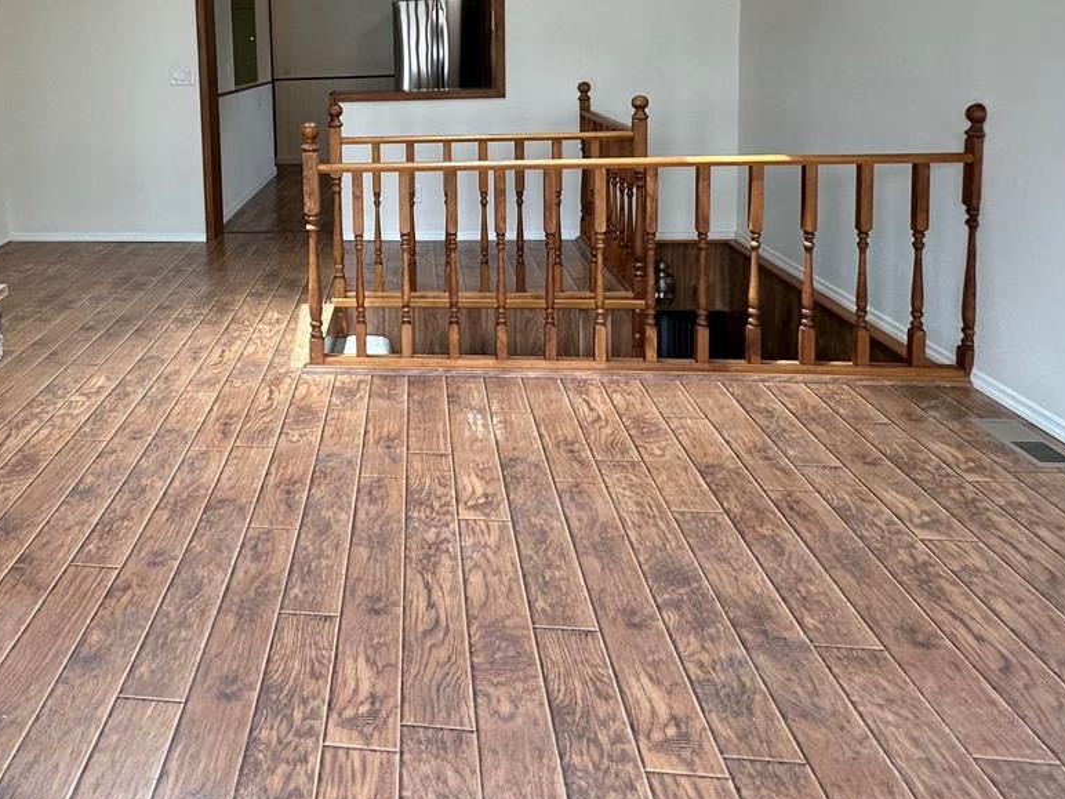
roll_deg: +1.7
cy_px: 144
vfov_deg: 45.4
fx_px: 892
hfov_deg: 58.5
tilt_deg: -3.7
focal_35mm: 29
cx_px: 268
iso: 80
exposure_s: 1/99
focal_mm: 2.22
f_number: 2.2
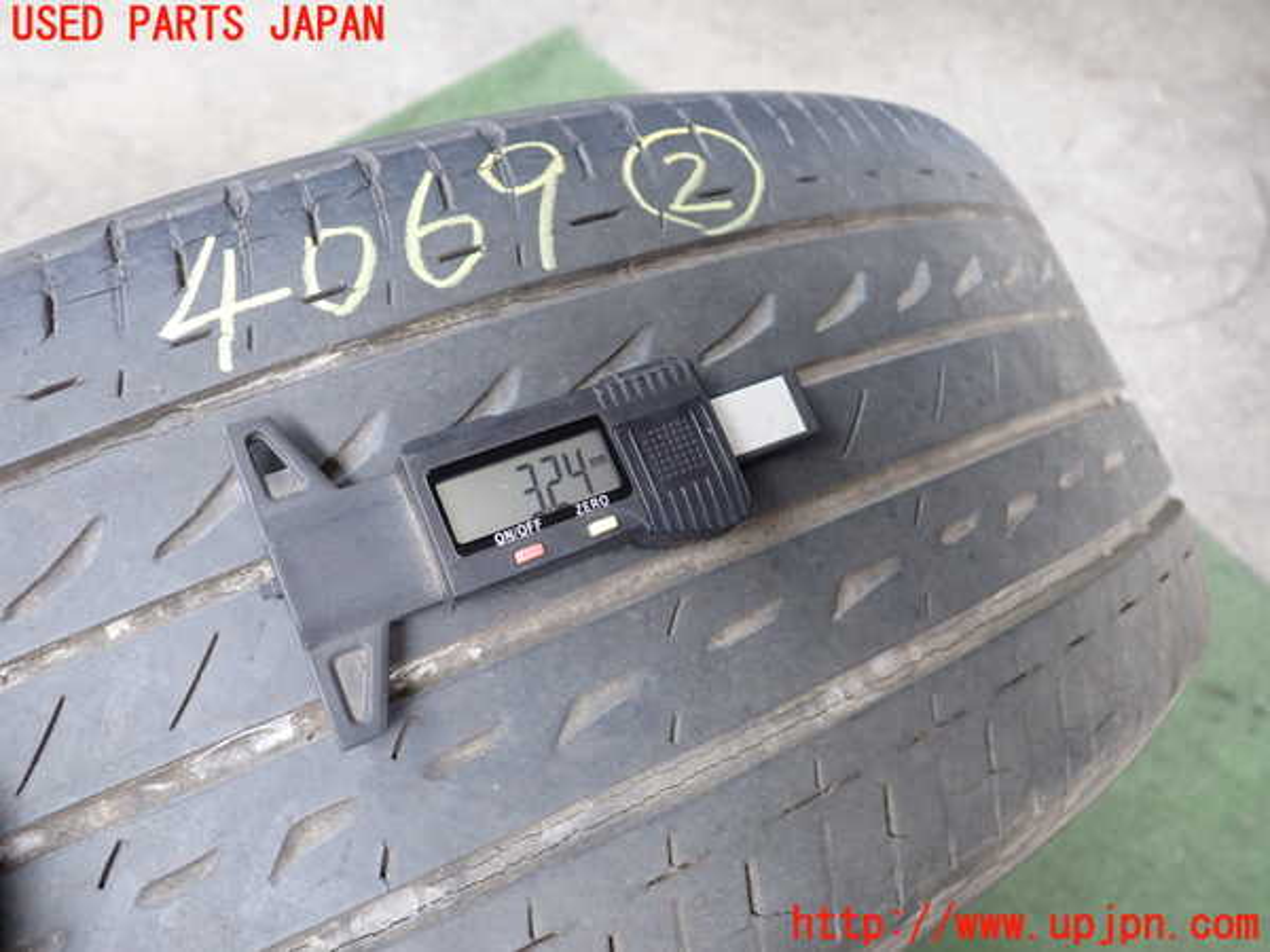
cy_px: 476
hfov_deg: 60.0
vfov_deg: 46.8
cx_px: 635
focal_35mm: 30
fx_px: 1101
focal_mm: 5.4
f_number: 2.3
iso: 200
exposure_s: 1/100
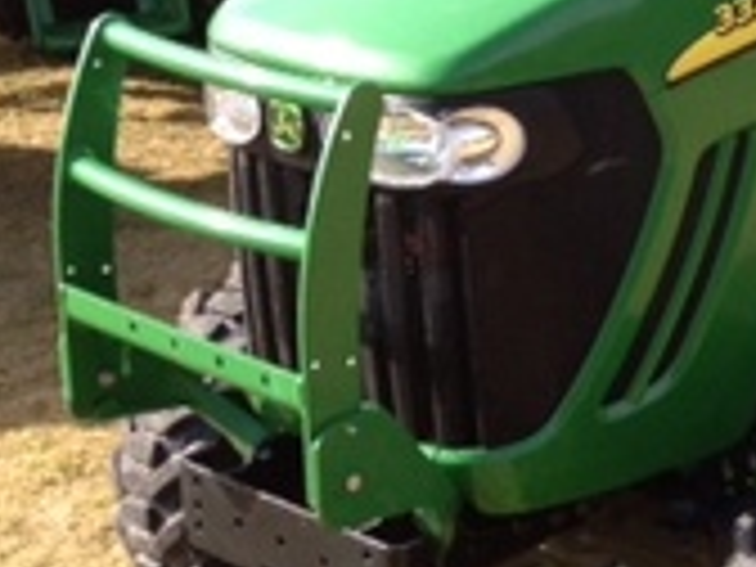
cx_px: 1044
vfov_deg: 13.0
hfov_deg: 16.3
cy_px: 86
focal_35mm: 113
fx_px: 2468
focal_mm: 4.28
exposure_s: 1/563
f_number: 2.4
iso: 64
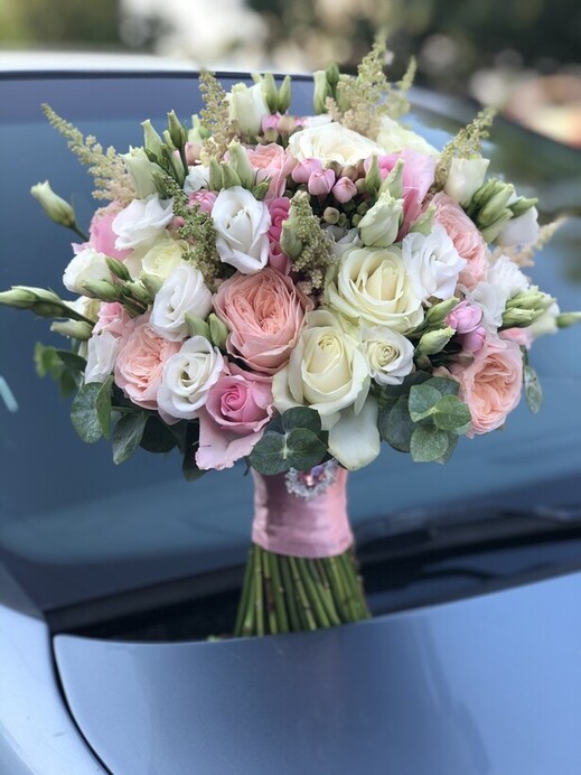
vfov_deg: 33.8
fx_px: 1276
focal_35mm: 57
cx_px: 290
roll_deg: +3.1
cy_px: 388
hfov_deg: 25.7
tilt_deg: -9.4
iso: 32
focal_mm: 6.6
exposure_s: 1/120
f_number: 2.8
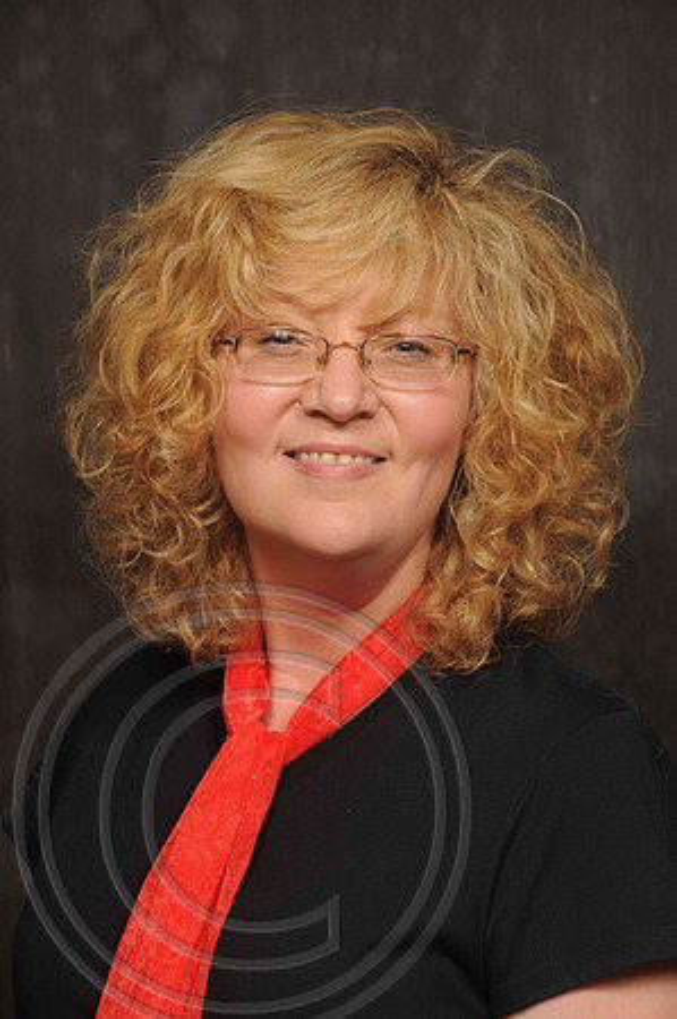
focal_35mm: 112
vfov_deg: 18.2
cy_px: 510
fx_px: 3181
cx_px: 338
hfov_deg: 12.2
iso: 200
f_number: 6.3
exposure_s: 1/60
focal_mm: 75
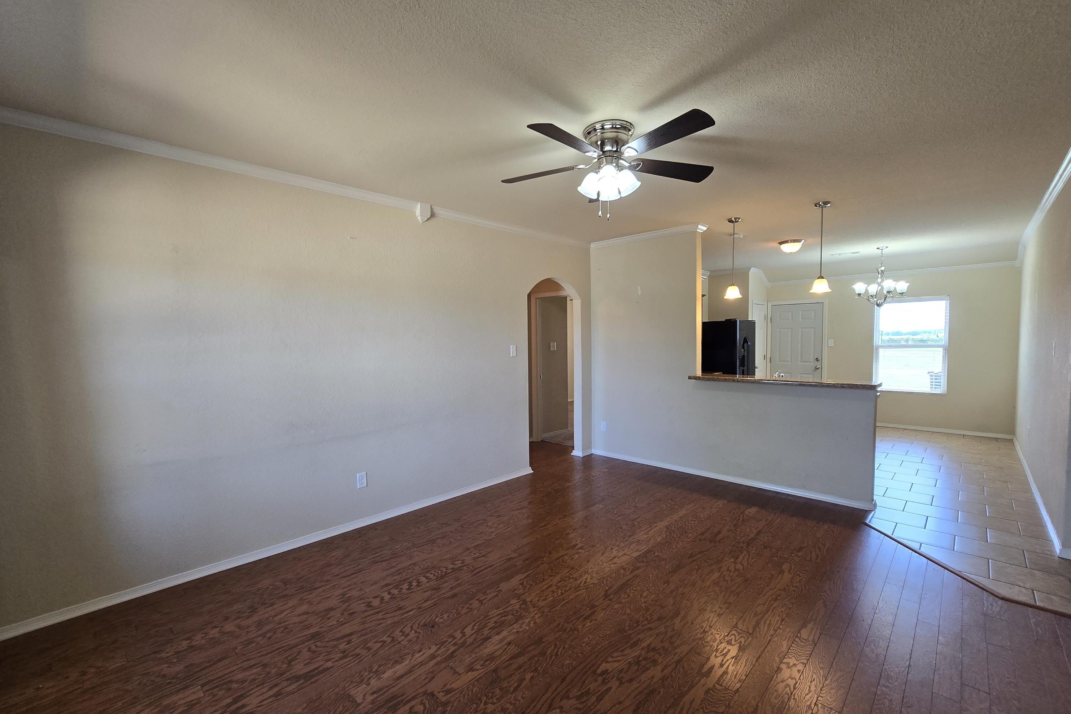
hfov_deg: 104.2
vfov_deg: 81.2
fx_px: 416
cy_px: 361
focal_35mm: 14
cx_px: 525
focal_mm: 2.2
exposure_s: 1/60
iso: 100
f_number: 2.2
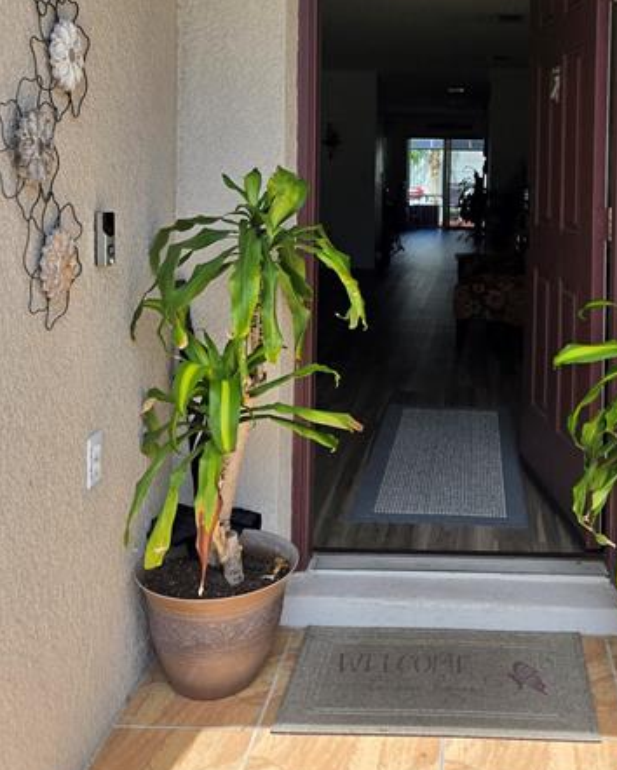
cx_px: 472
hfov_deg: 37.2
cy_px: 179
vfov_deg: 45.0
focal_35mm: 39
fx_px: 890
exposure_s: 1/2921
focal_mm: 5.4
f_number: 1.8
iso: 64
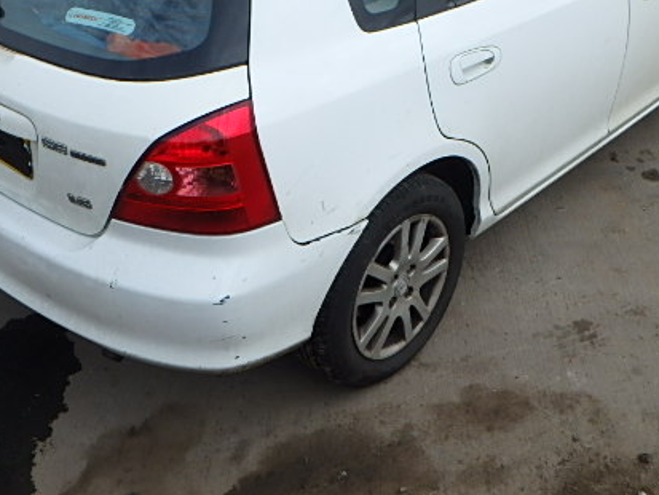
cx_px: 324
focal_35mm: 48
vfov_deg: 29.8
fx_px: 914
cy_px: 126
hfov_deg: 39.6
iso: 125
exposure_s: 1/640
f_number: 4.7
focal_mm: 5.6
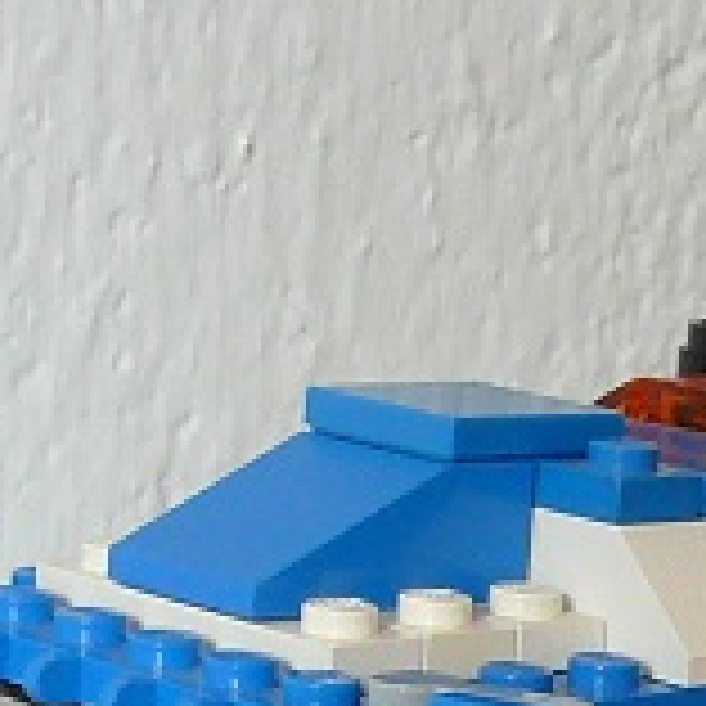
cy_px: 872
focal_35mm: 177
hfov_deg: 9.7
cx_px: 940
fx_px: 4084
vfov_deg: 9.7
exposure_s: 1/30
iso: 200
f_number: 3.1
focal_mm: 6.1
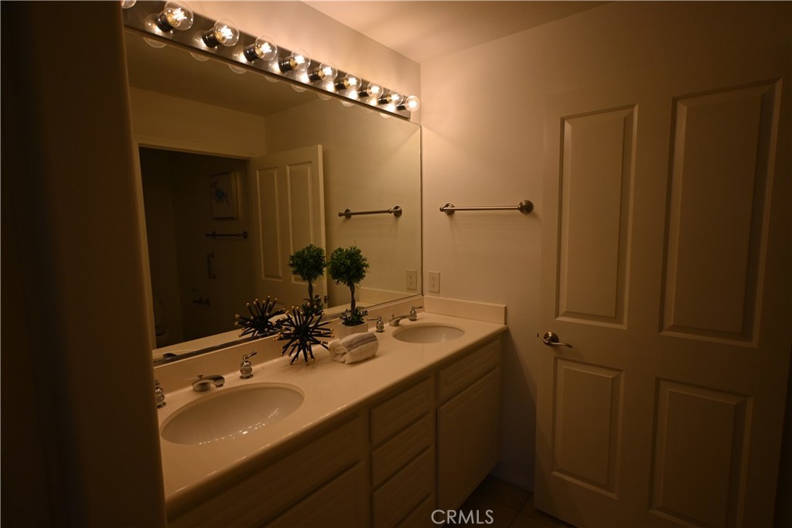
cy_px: 264
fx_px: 396
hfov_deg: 90.0
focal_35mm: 18
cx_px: 396
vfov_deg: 67.4
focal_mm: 12
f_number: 4
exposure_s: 1/250
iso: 280
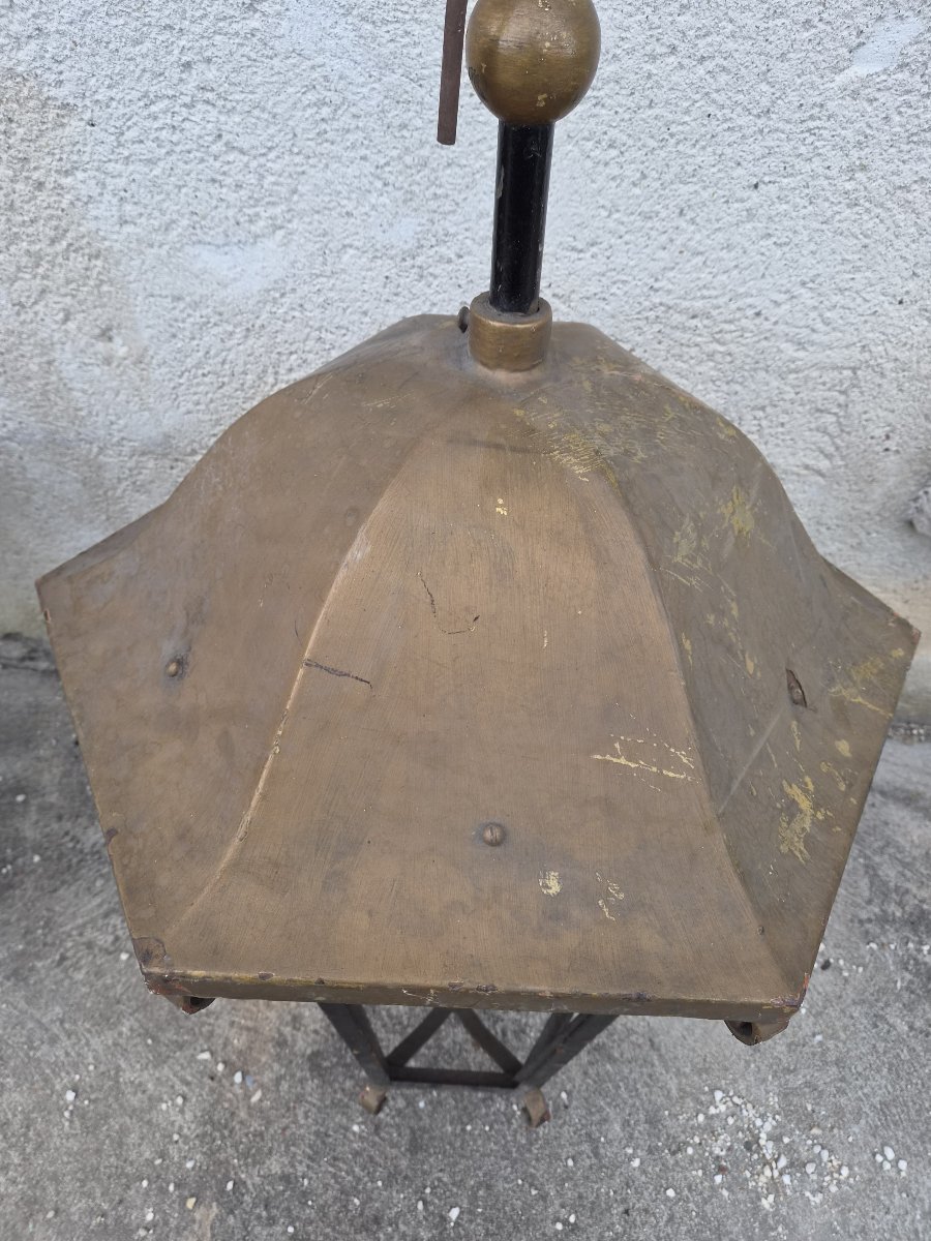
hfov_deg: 58.9
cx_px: 466
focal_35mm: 23
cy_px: 620
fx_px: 825
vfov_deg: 73.9
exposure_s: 1/100
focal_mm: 5.4
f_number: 1.8
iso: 160
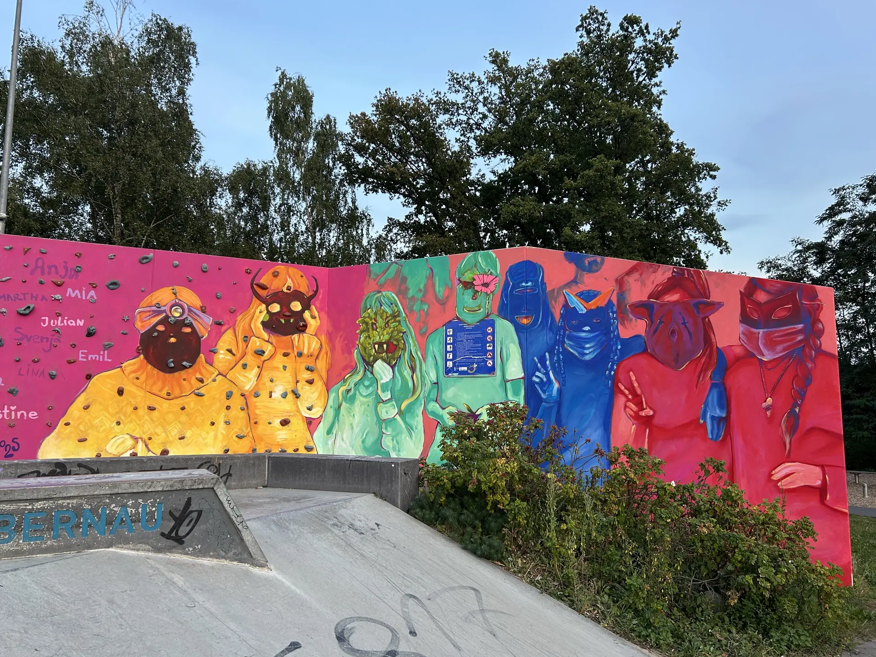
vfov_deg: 51.3
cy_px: 320
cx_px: 423
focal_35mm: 27
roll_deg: -0.9
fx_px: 683
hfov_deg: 65.3
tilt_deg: +7.5
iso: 80
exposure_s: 1/121
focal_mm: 5.7
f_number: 1.5
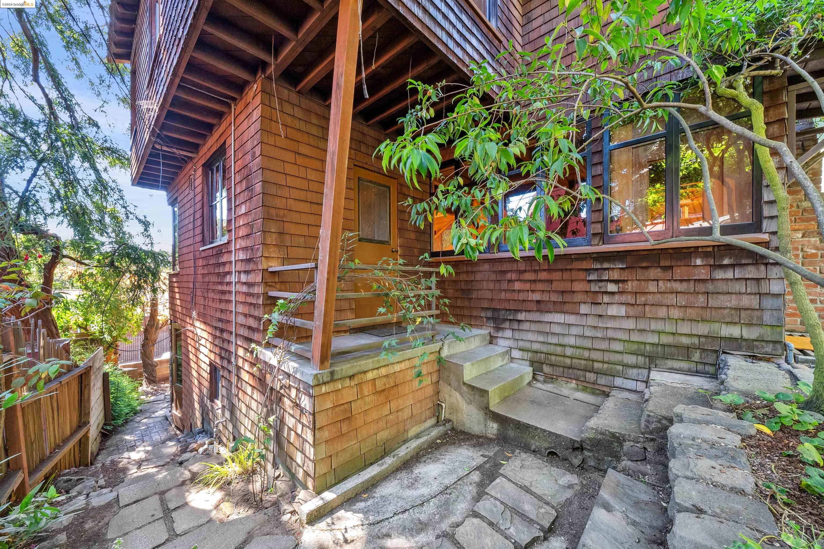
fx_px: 298
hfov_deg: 108.3
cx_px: 412
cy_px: 274
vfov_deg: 85.4
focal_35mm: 13
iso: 640
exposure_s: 1/3.33
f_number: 16
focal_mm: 13
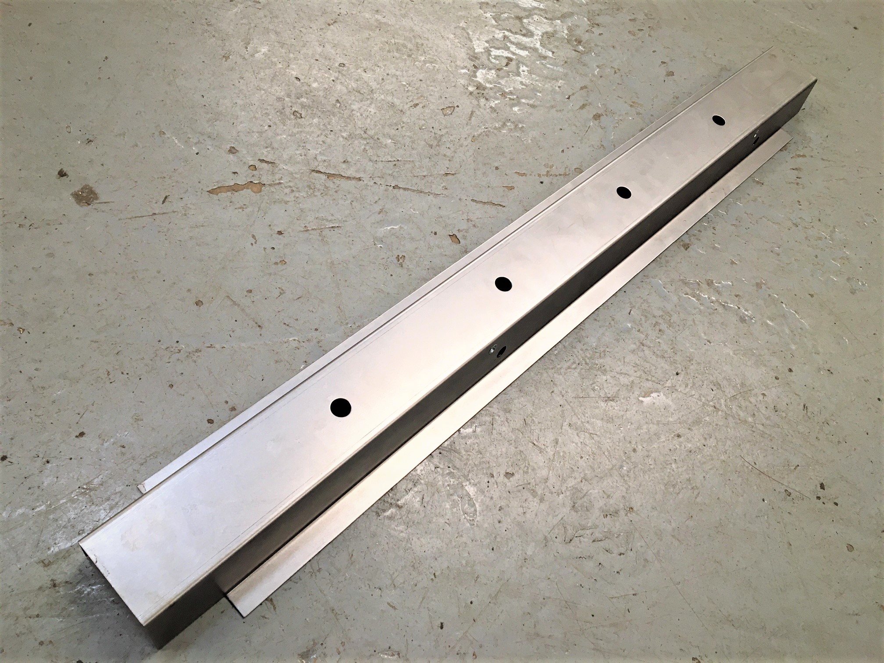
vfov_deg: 48.2
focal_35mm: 29
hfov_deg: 61.7
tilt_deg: -56.2
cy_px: 332
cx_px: 442
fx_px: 741
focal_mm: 4.15
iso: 40
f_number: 2.2
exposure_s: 1/33
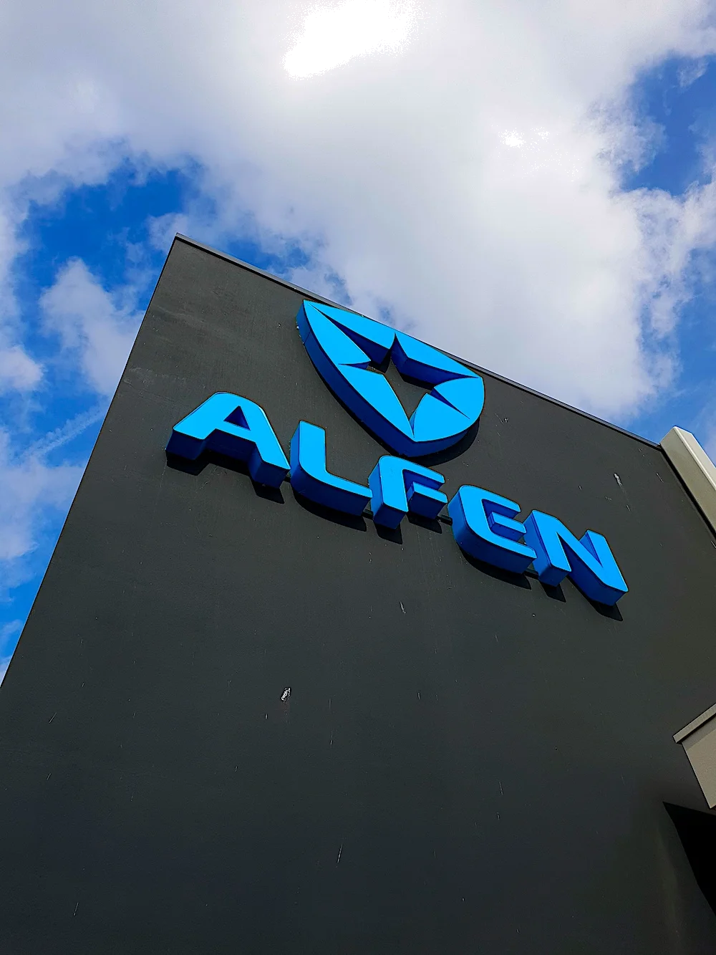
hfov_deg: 53.1
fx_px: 717
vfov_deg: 67.3
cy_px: 478
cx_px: 358
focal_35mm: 26
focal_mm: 4.3
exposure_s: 1/1715
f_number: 2.4
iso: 50
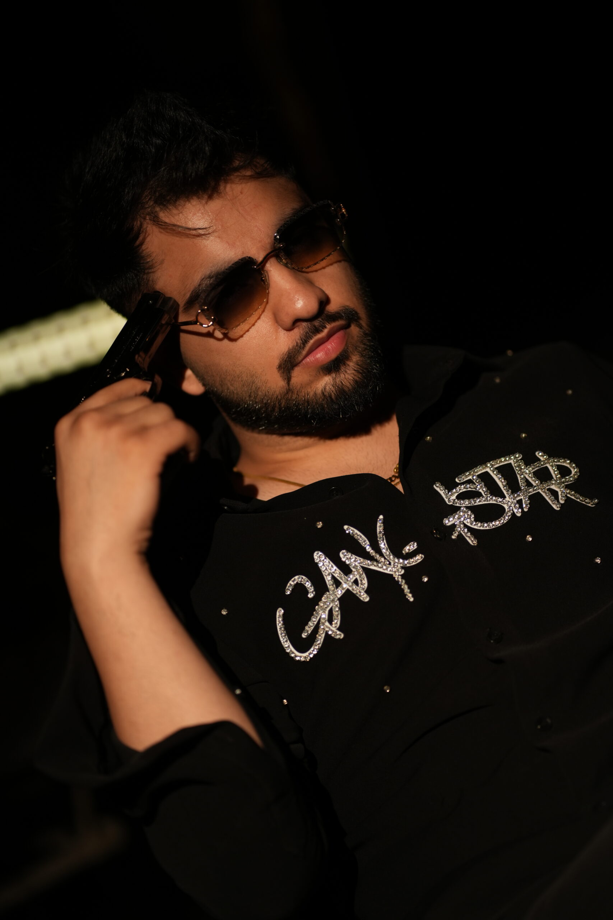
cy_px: 460
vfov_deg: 23.9
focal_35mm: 85
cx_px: 306
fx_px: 2171
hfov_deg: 16.1
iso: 400
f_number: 1.8
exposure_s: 1/160
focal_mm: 85
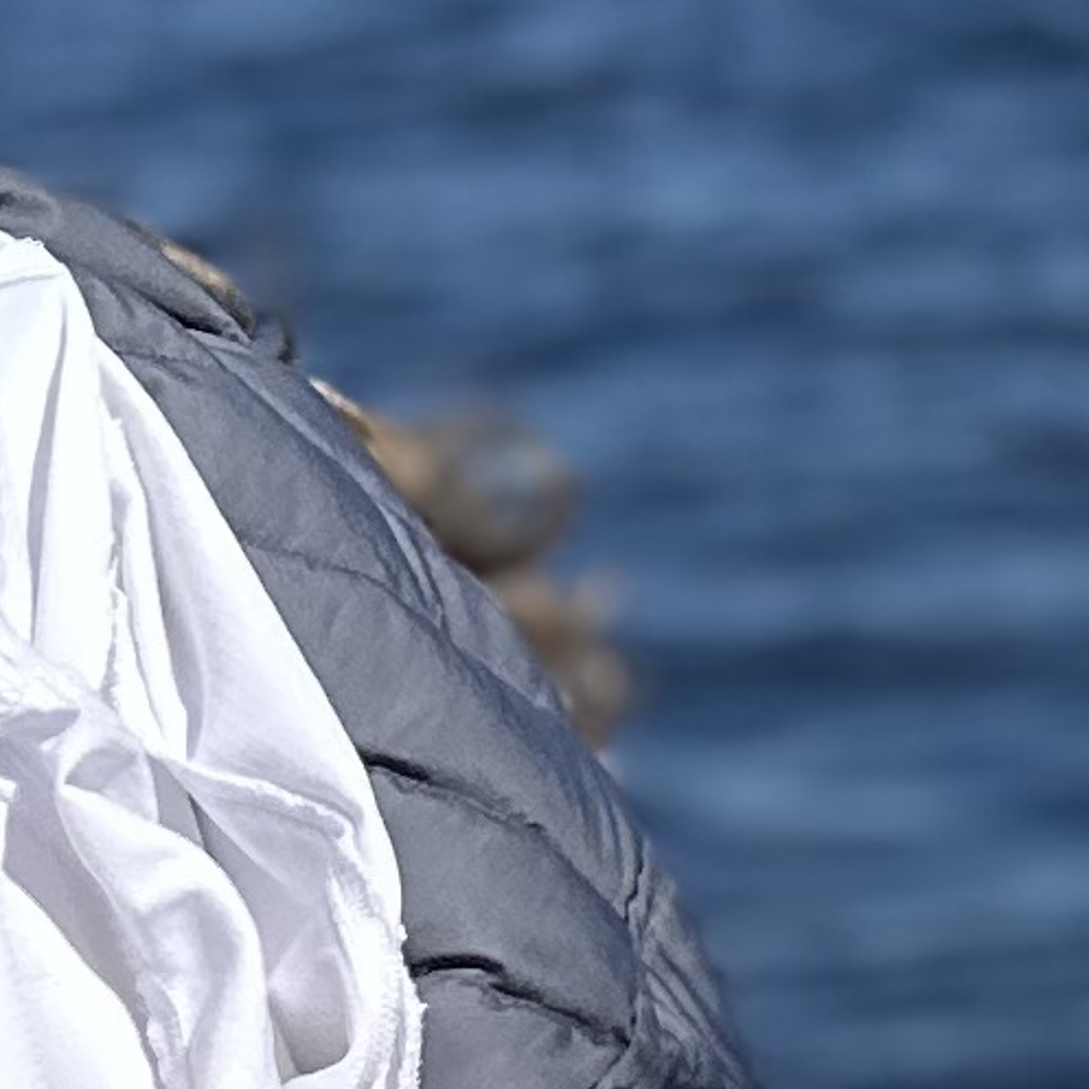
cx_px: 4323
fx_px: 6122
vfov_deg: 10.1
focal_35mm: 172
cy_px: 44
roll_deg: +0.8
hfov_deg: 7.4
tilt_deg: -5.6
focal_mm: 6.86
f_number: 1.78
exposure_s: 1/5000
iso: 80
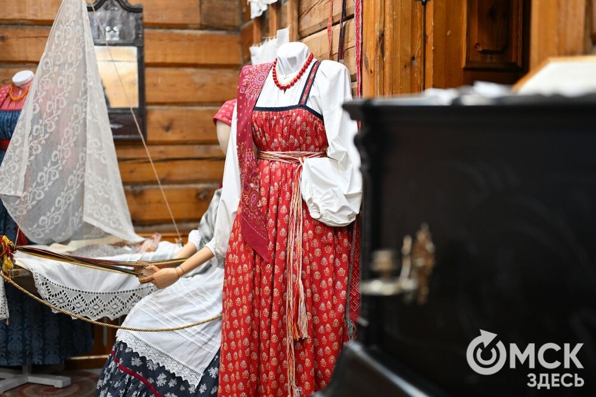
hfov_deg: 39.6
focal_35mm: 50
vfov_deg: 27.0
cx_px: 298
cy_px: 198
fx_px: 828
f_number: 1.8
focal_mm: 50
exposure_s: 1/640
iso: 2500
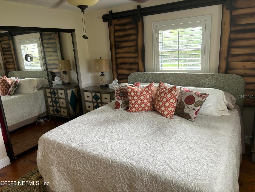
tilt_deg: -13.9
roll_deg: +3.1
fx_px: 192
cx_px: 128
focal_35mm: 26
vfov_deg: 53.1
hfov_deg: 67.3
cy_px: 96
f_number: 1.6
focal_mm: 5.96
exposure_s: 1/60
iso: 100
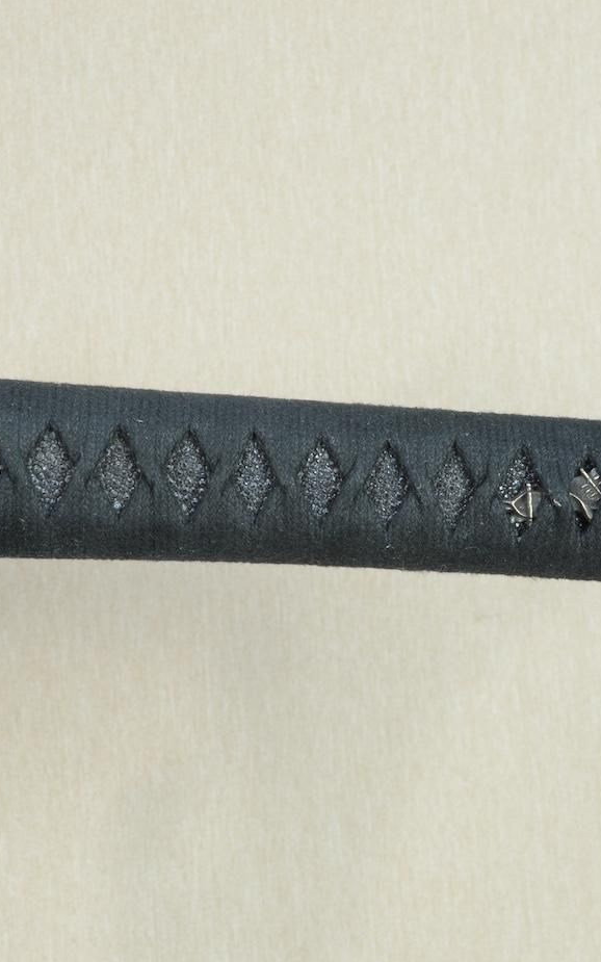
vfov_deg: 27.9
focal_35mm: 74
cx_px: 355
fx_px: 1940
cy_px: 483
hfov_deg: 17.6
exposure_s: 1/2
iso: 400
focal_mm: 32
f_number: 11
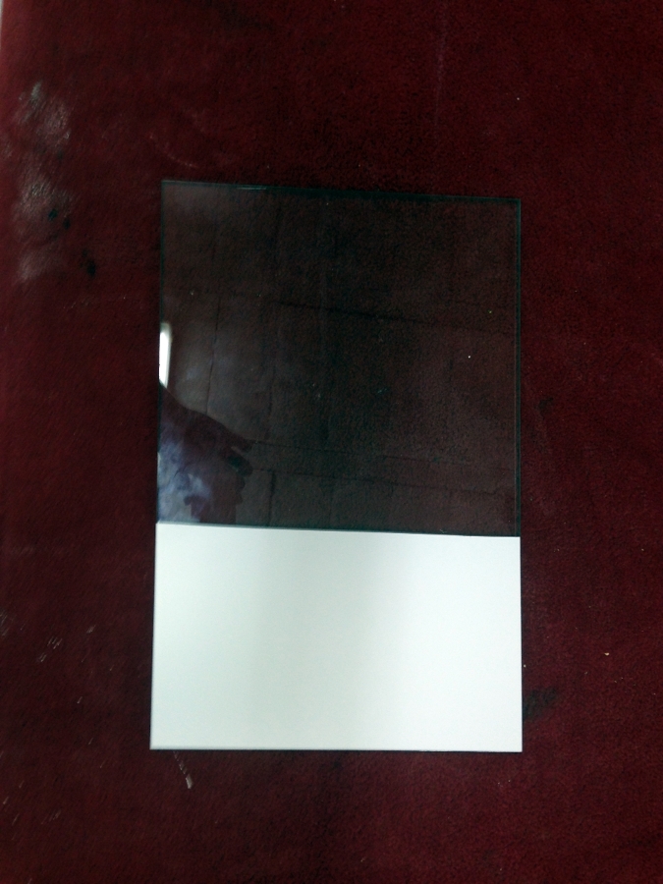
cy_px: 442
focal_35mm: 33
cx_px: 332
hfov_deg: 42.9
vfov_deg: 55.4
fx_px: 843
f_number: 2.4
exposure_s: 1/20
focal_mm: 4.12
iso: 80
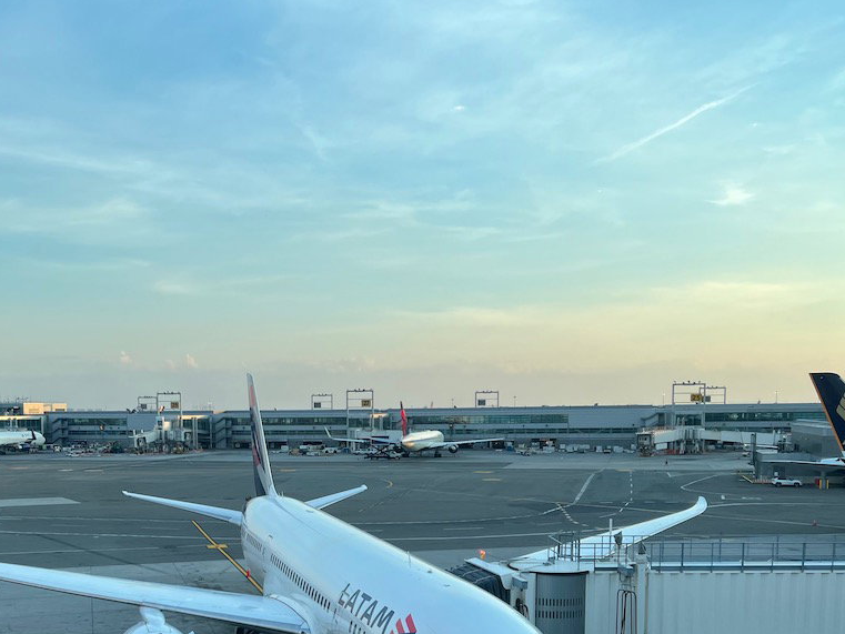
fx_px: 1001
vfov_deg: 34.2
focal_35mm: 41
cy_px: 495
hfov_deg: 45.4
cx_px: 322
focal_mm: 5.7
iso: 50
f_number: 1.5
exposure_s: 1/866
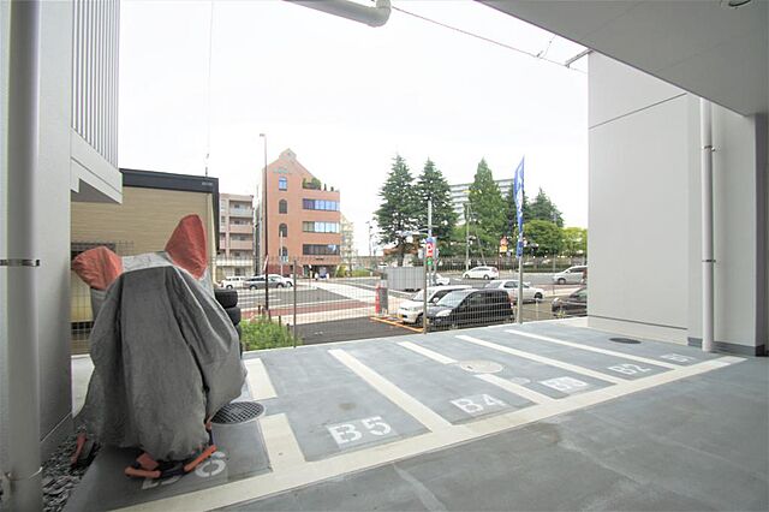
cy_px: 256
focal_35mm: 15
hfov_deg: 100.4
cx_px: 384
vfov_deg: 77.3
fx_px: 320
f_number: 5
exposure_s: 1/60
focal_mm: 10
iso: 100
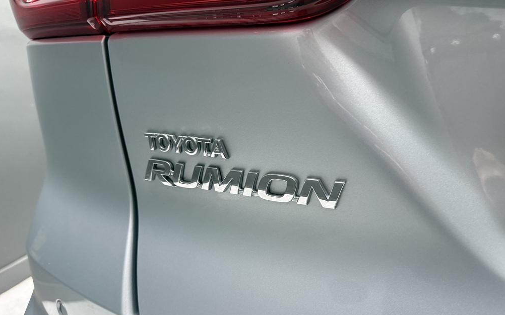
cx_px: 248
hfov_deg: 70.4
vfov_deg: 47.5
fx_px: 358
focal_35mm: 26
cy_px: 177
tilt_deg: -15.5
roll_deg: +0.9
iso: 250
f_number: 1.78
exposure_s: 1/50
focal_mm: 6.76
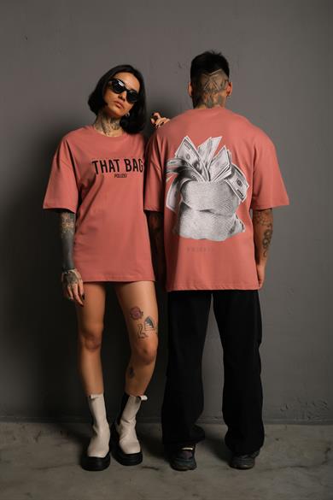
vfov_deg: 54.4
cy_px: 250
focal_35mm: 35
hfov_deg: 37.9
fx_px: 486
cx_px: 166
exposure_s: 1/160
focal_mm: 23.3
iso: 160
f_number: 5
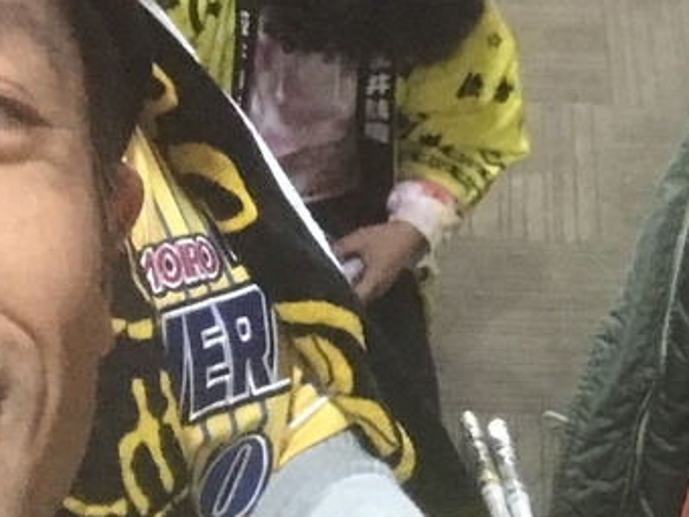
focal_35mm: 113
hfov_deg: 17.3
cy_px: 241
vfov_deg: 13.1
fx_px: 2249
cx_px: 507
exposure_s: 1/20
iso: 200
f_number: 2.2
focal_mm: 2.87
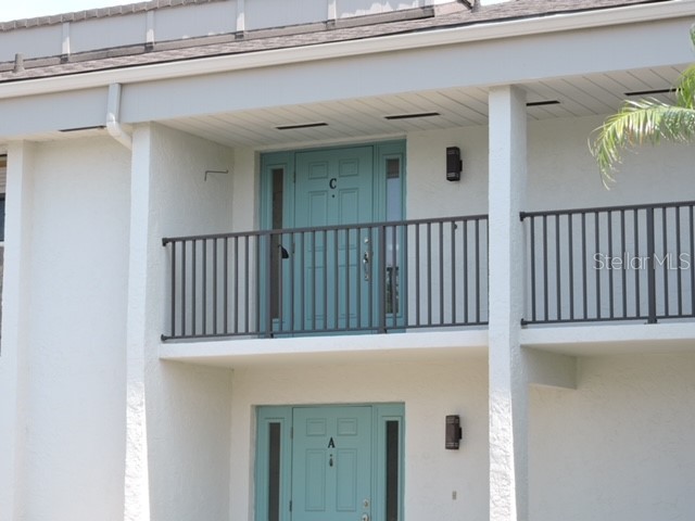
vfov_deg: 15.6
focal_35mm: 95
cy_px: 260
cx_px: 348
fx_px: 1907
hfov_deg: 20.7
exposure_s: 1/160
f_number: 4.8
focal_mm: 17
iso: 100
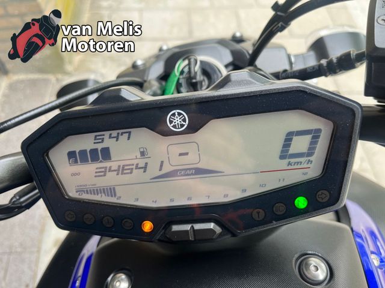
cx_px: 192
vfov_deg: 53.1
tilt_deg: -58.2
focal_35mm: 26
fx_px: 289
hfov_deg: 67.3
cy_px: 144
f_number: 1.6
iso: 50
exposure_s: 1/111
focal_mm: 5.1
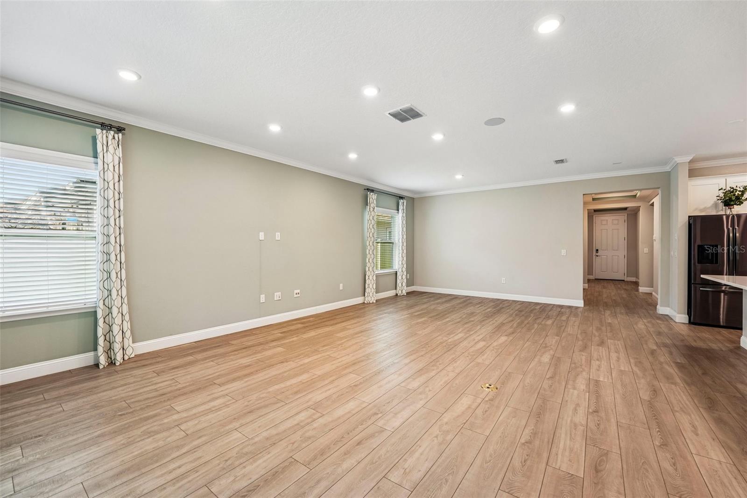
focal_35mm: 14
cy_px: 249
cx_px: 374
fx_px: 290
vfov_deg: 81.2
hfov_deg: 104.3
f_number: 8
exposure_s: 1/3.33
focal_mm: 14
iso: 100
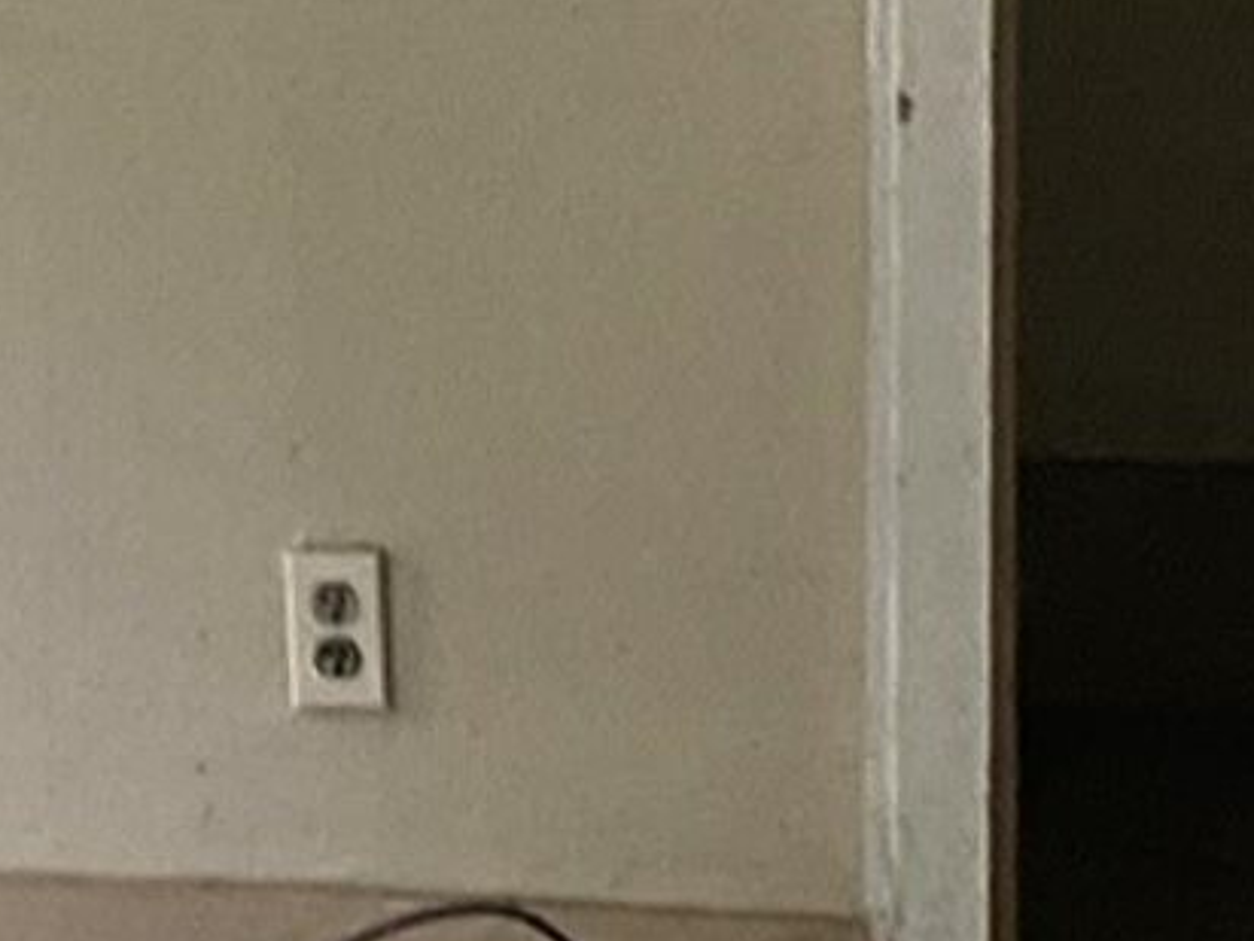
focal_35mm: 194
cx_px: 485
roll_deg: -1.9
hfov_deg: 10.2
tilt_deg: -4.8
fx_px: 7028
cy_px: -414
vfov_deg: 7.5
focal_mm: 4.25
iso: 320
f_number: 1.8
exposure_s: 1/60
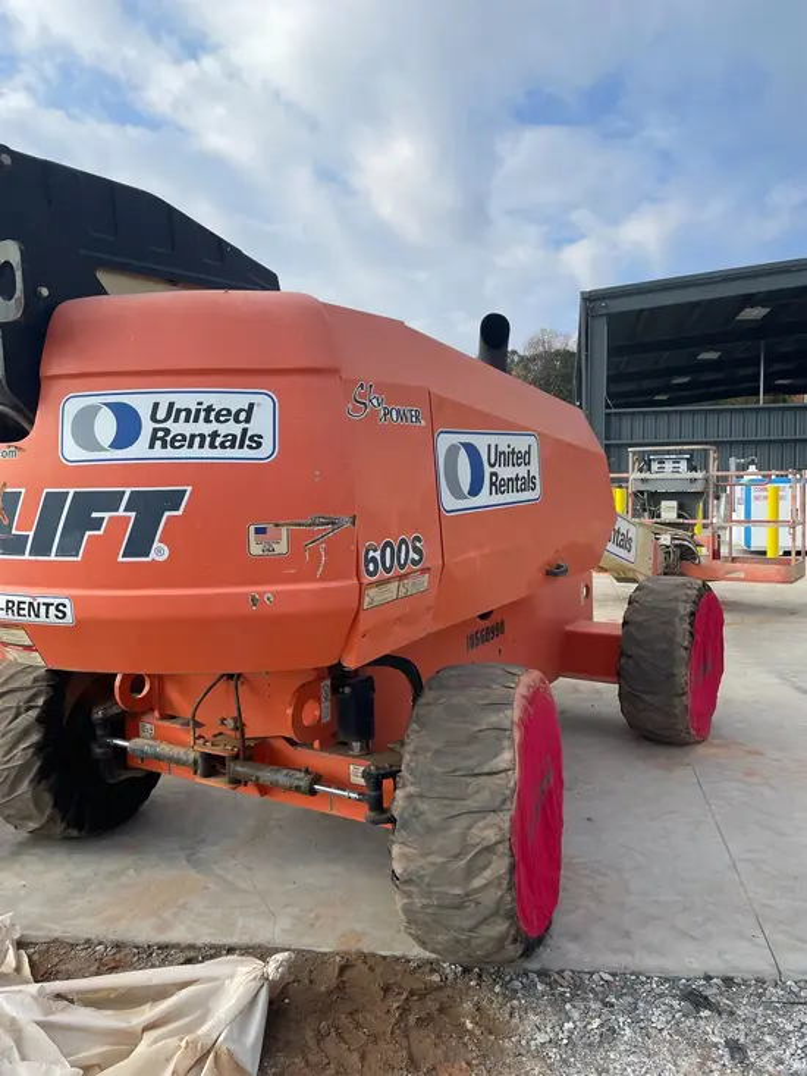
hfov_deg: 53.1
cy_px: 538
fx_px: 808
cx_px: 404
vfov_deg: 67.3
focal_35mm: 26
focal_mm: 4.2
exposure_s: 1/3731
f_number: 1.6
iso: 50
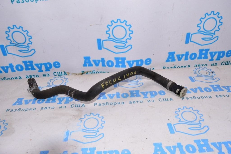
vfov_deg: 43.5
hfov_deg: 62.0
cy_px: 77
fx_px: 192
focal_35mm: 30
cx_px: 116
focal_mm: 20
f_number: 8
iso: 1600
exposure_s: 1/200
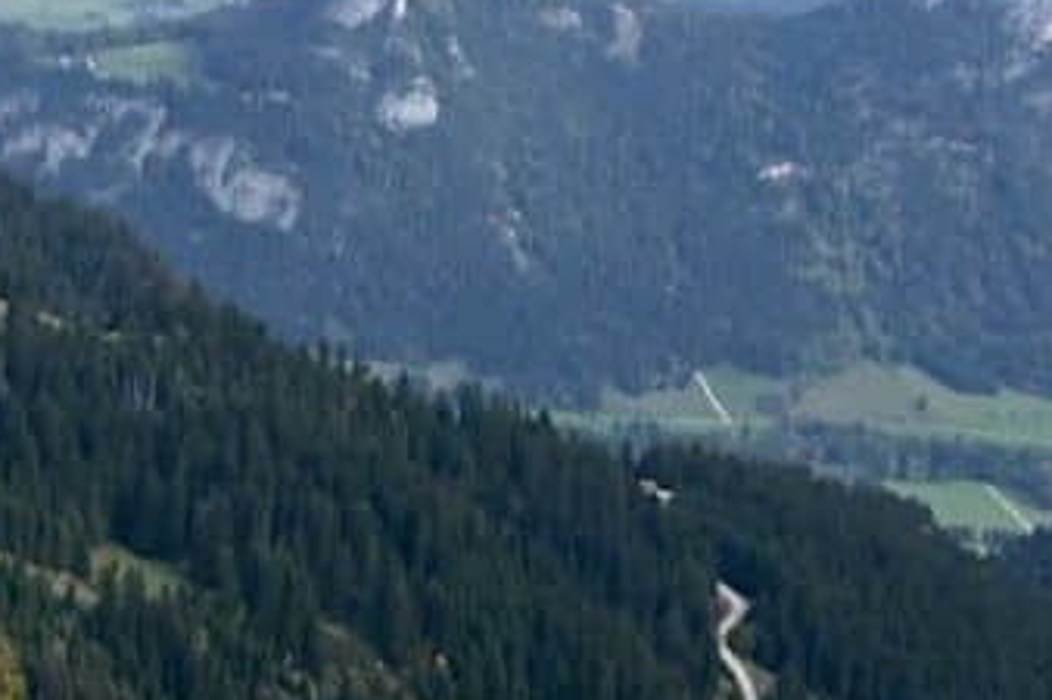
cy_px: 327
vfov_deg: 12.6
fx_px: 3184
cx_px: -339
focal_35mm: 109
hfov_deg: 17.5
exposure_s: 1/320
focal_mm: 36
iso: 100
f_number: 6.3
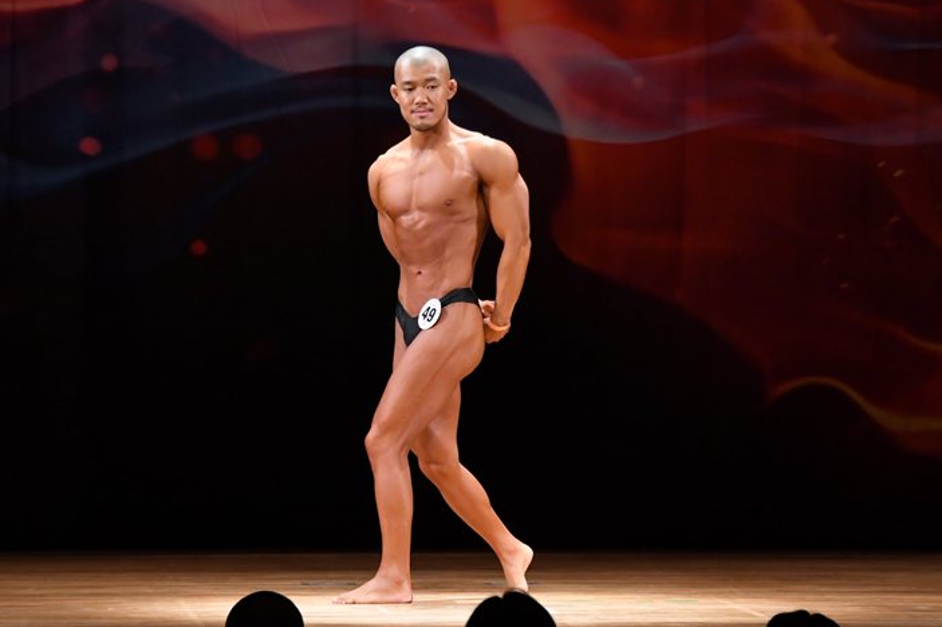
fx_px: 6486
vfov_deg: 5.5
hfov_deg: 8.3
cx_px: 446
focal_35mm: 248
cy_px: 311
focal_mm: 150
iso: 4000
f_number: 5.6
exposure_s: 1/400
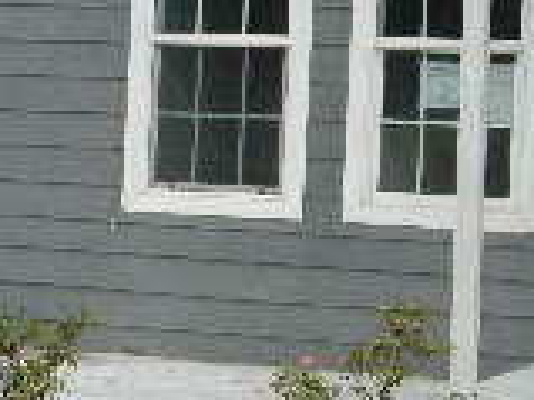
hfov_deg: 13.5
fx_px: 2235
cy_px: 24
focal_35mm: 145
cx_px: 510
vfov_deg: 10.2
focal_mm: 6.4
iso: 180
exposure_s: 1/100
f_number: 4
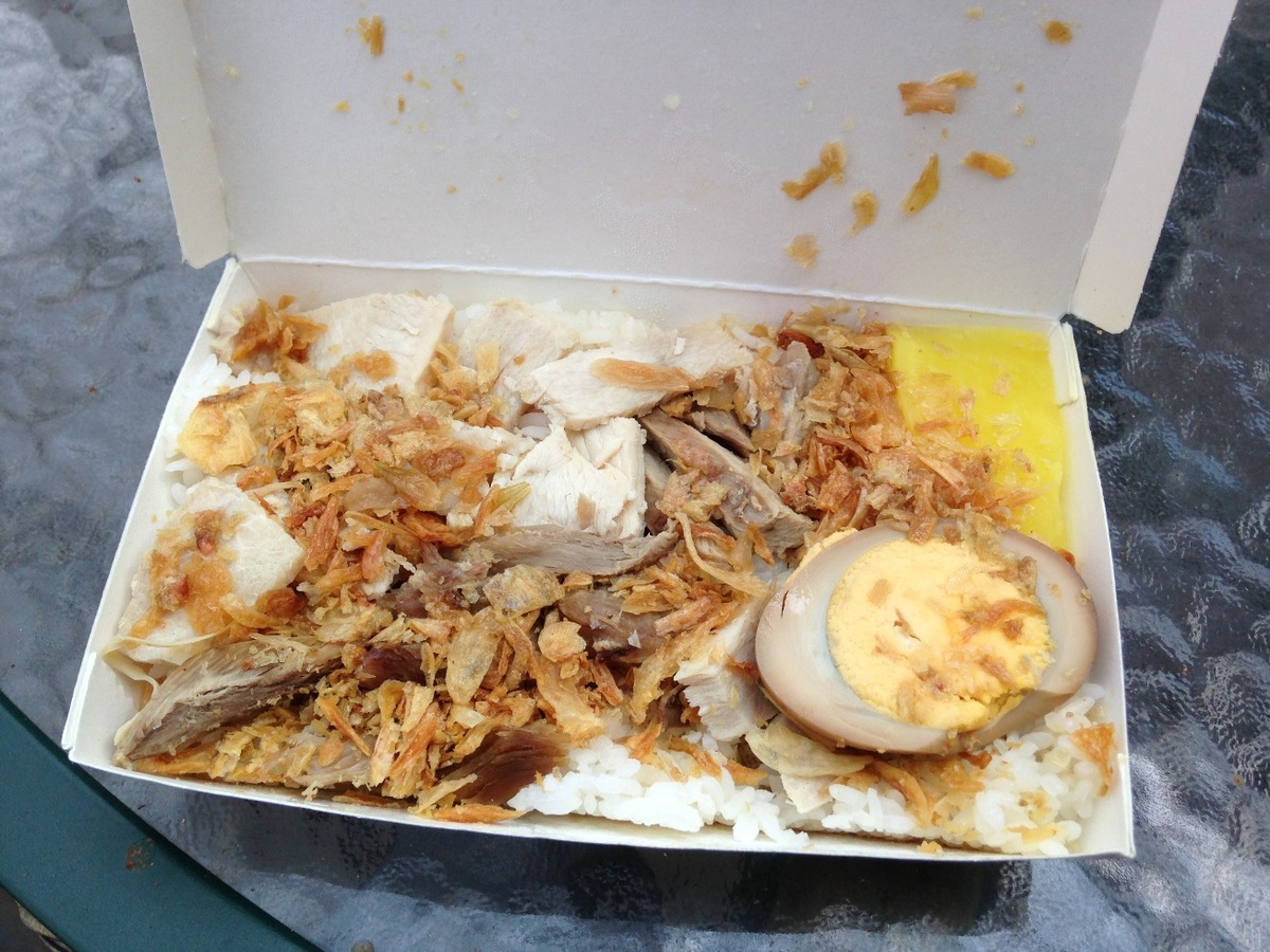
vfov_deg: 42.9
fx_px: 1211
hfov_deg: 55.4
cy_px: 476
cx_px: 635
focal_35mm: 33
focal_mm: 4.13
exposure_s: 1/430
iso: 50
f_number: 2.4
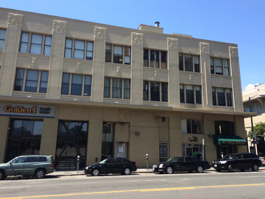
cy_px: 100
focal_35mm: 29
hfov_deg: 61.7
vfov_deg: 48.2
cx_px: 132
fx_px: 222
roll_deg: +0.9
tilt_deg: +15.3
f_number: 2.2
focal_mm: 4.15
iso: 32
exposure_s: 1/1244
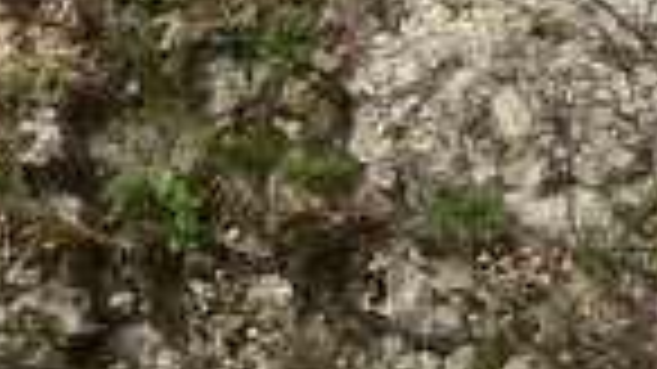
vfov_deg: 3.8
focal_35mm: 321
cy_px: -184
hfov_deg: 6.2
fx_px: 5590
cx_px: -1296
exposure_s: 1/250
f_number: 4
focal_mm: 6.9
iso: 250
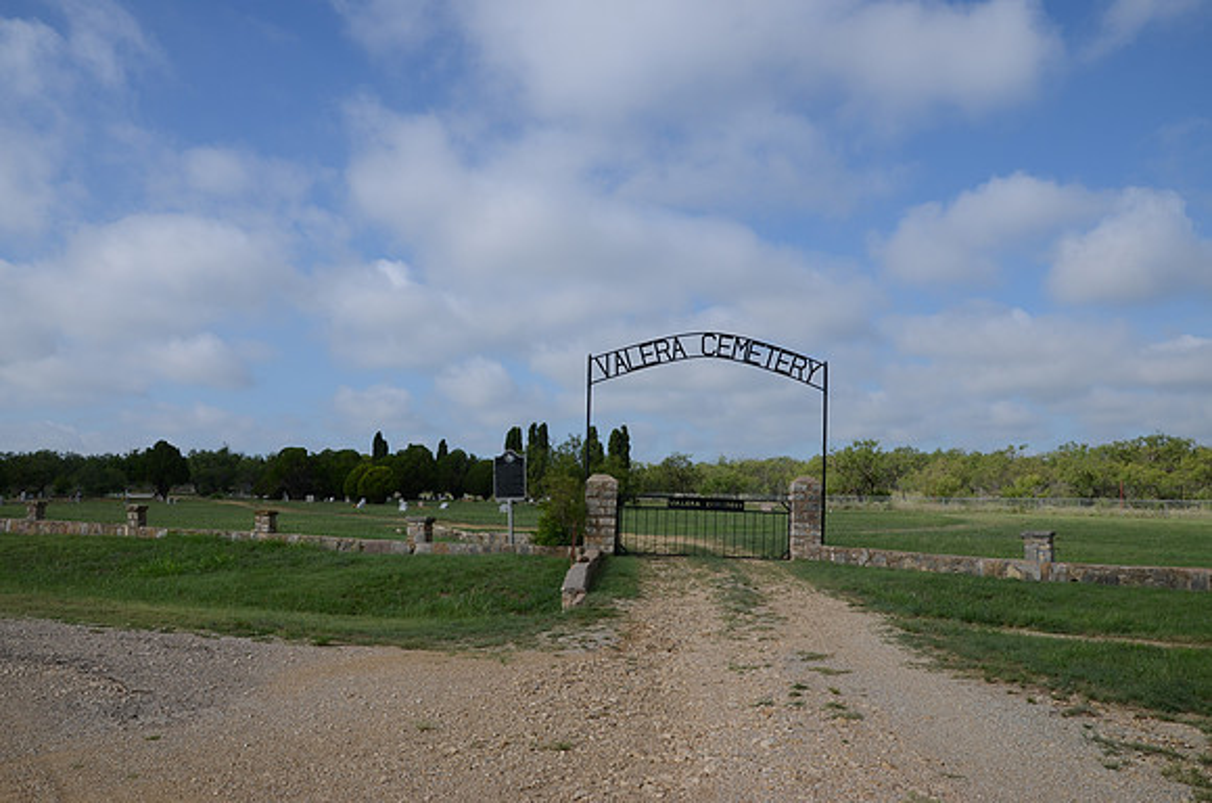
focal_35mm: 28
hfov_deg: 64.7
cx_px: 606
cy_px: 402
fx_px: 957
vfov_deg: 45.5
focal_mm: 19
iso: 100
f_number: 10
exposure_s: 1/320
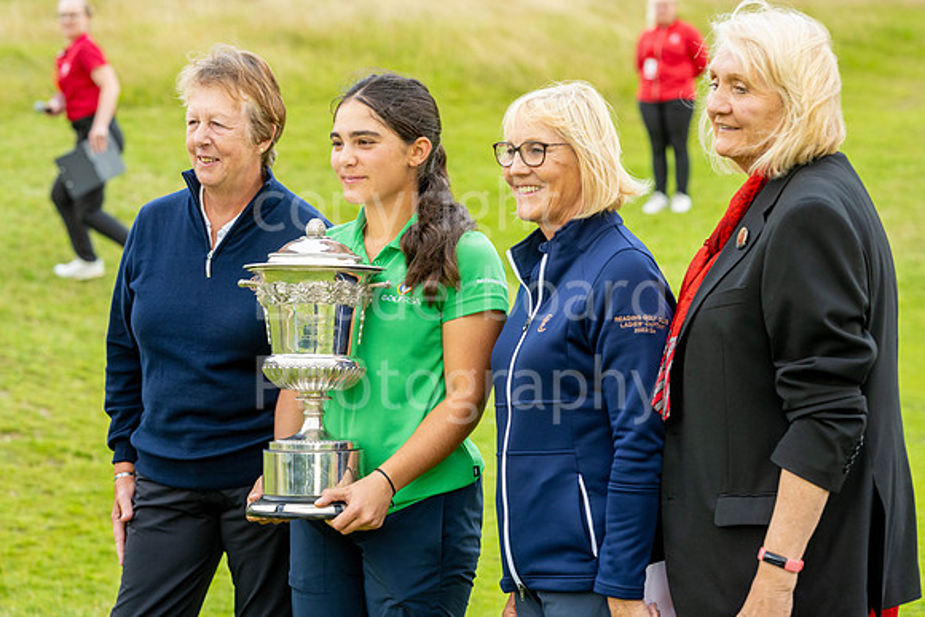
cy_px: 308
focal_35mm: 85
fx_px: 2184
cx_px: 462
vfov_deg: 16.1
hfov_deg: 23.9
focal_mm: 85
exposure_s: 1/250
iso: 400
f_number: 4
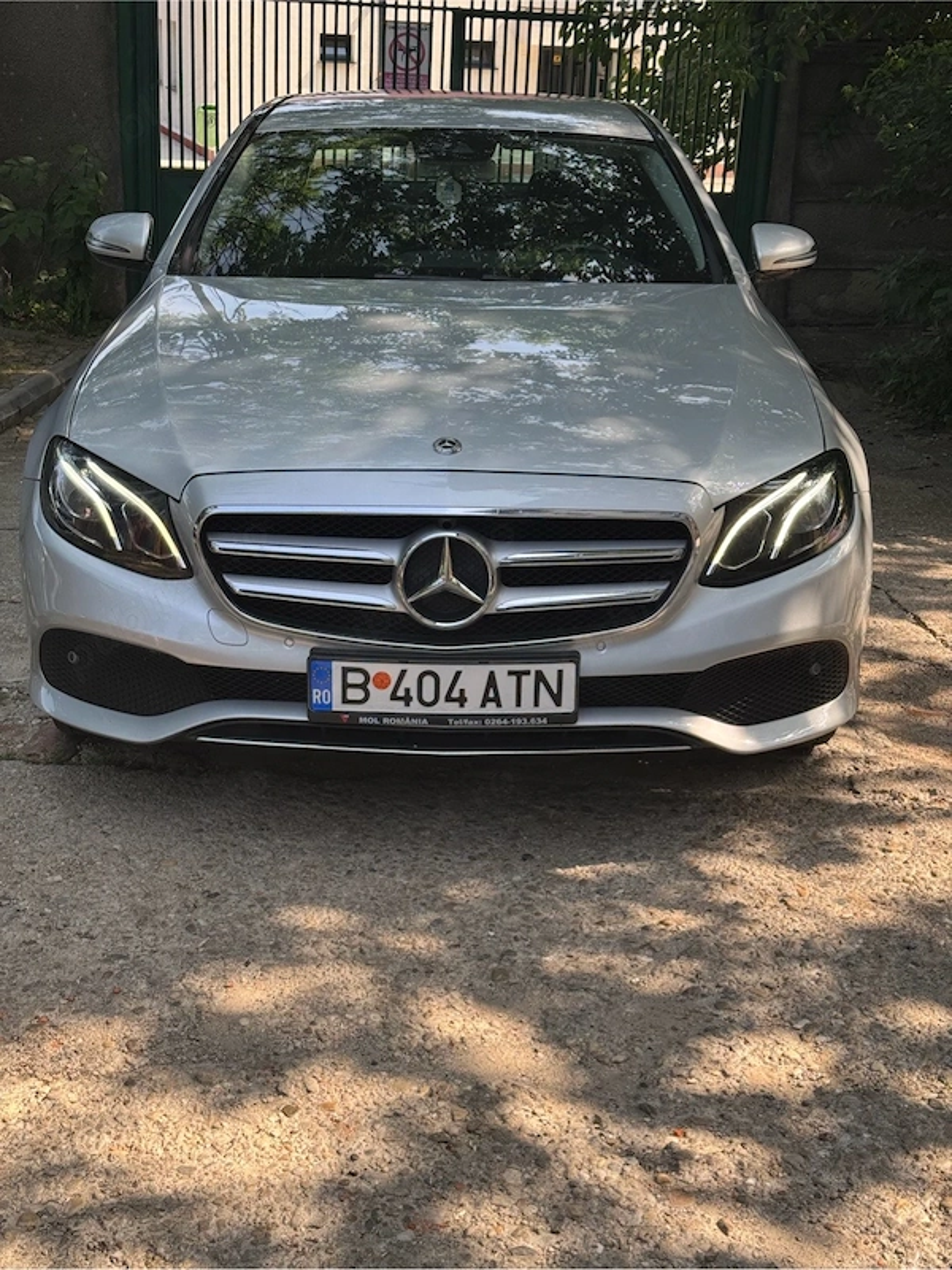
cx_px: 476
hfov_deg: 30.3
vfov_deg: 39.7
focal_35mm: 48
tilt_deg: -18.8
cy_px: 635
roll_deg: -4.1
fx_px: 1760
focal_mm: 6.76
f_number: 1.78
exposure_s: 1/832
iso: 64
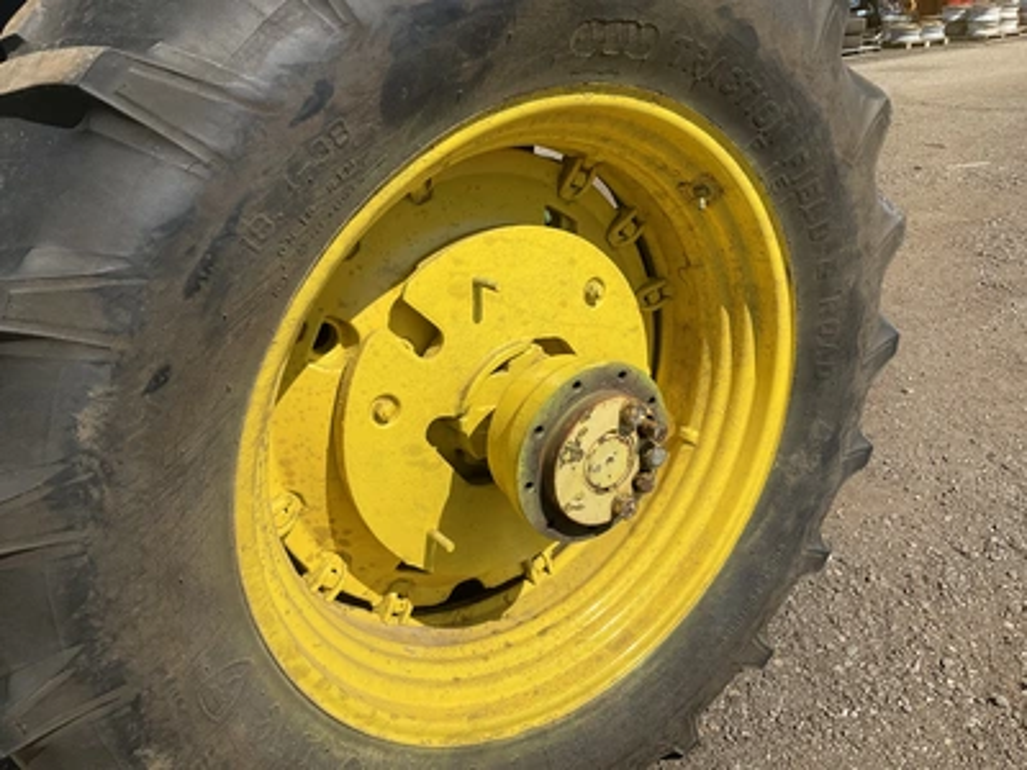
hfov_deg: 61.7
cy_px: 385
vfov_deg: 48.2
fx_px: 860
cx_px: 514
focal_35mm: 29
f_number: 1.8
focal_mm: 3
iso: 25
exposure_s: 1/2667
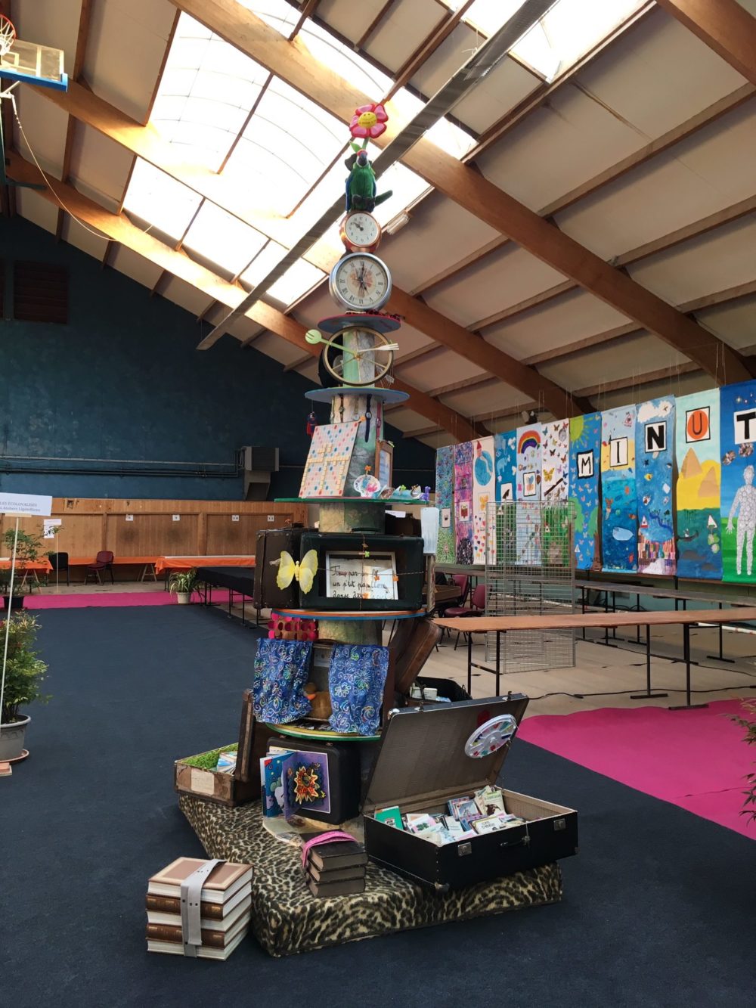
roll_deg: -0.5
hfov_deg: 48.2
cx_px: 378
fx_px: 844
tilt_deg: +2.5
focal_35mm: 29
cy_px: 504
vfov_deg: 61.7
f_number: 2.2
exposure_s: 1/33
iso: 25
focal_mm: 4.15
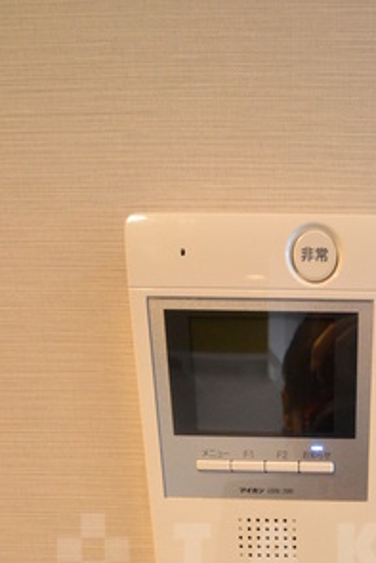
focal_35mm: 26
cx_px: 345
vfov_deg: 55.4
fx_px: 407
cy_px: 550
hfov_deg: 44.7
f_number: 4.5
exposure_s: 1/80
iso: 3200
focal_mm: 8
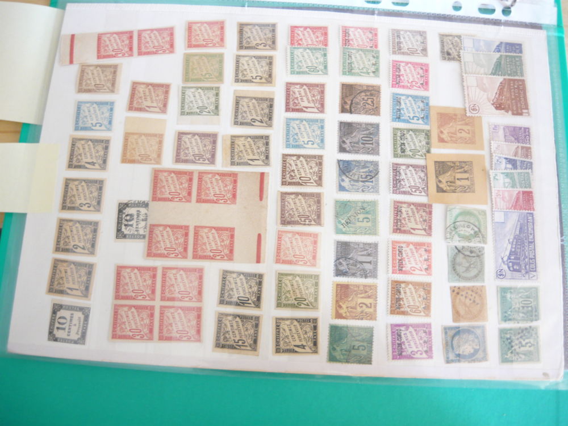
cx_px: 284
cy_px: 213
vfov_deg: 42.9
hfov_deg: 55.4
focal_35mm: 33
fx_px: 541
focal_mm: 5.5
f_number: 2.8
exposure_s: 1/8
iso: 200
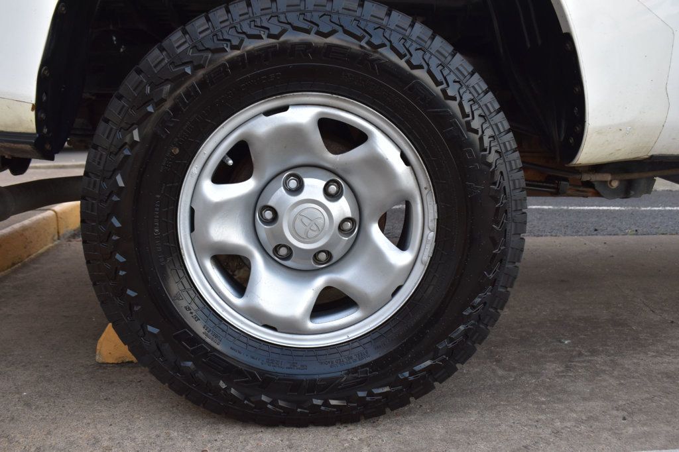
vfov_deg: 38.3
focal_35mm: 34
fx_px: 650
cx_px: 340
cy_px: 226
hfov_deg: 55.1
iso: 400
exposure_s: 1/25
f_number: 7.1
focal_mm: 23
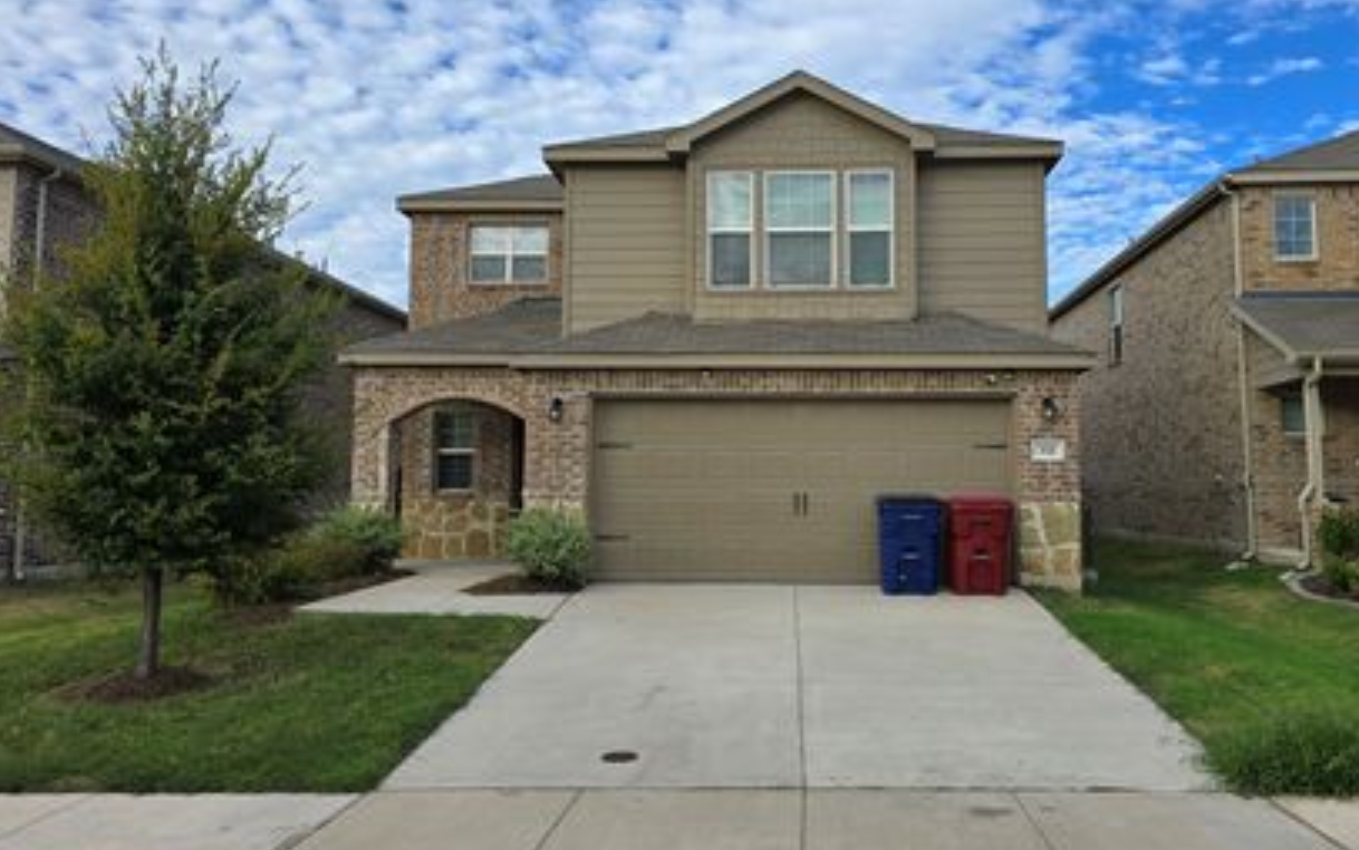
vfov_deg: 41.8
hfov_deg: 62.7
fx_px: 1111
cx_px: 756
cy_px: 383
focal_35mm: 30
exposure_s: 1/466
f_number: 1.7
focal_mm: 6.3
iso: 12
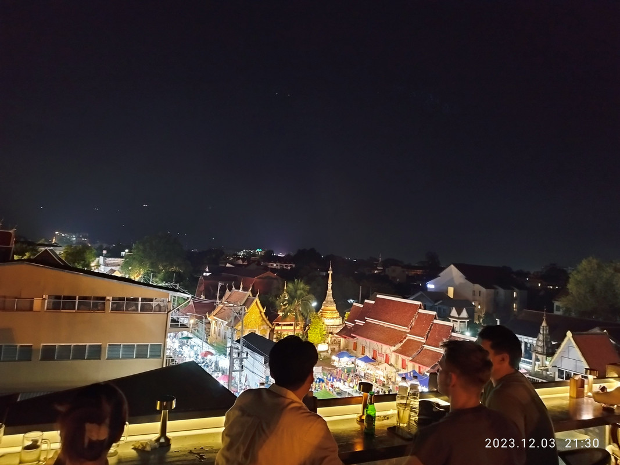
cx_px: 310
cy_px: 232
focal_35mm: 24
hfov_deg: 71.6
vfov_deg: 56.8
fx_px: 430
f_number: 1.89
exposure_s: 1/14.3
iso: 3400
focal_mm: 5.89
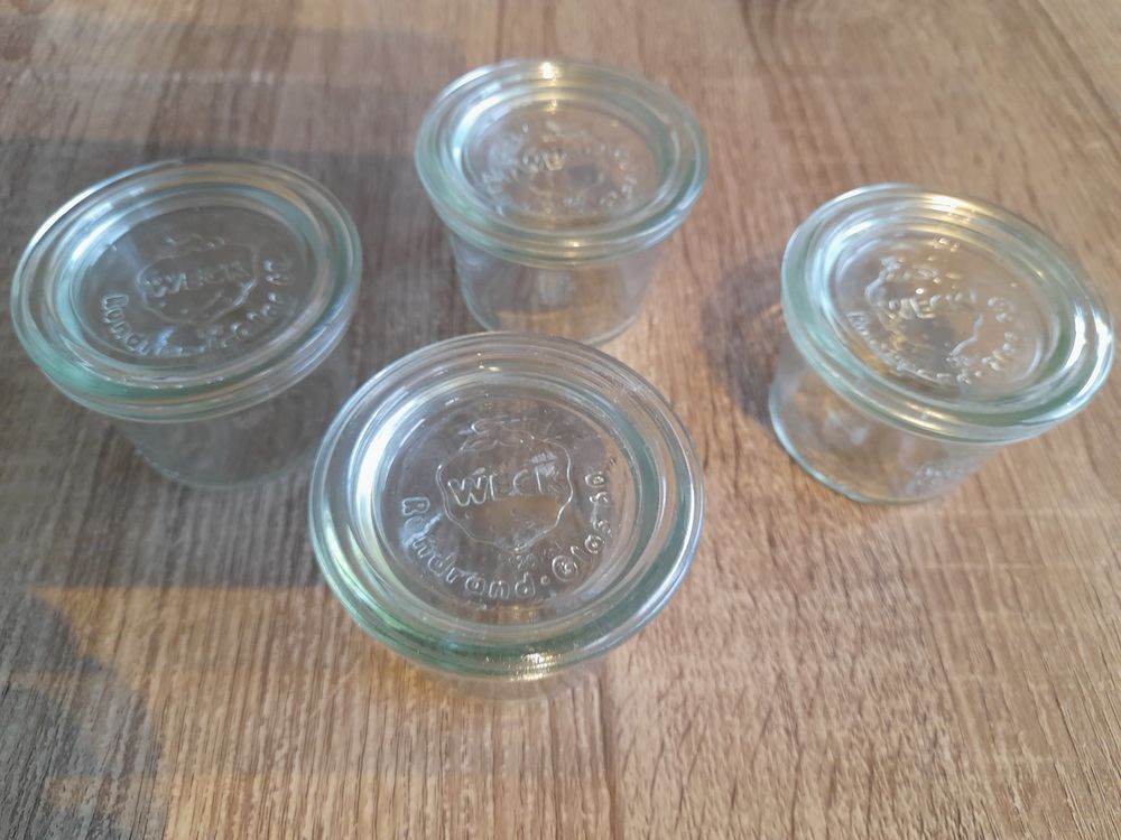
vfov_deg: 54.9
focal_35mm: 25
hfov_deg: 69.4
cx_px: 560
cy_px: 420
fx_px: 810
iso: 200
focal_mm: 4.6
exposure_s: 1/60
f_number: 2
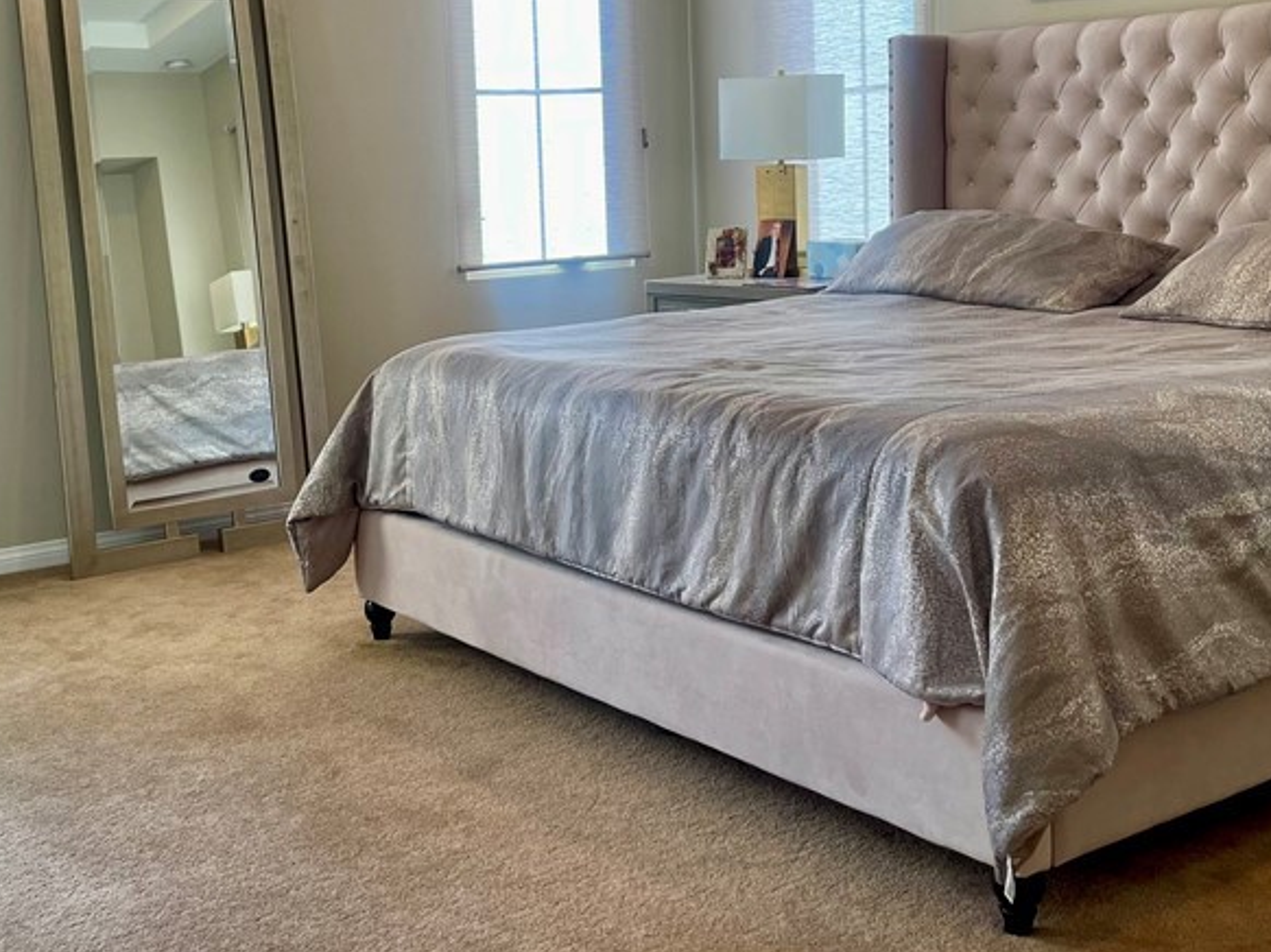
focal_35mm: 44
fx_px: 1615
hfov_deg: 42.8
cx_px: 524
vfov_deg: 32.4
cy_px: 273
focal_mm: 5.1
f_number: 1.6
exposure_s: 1/120
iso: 80
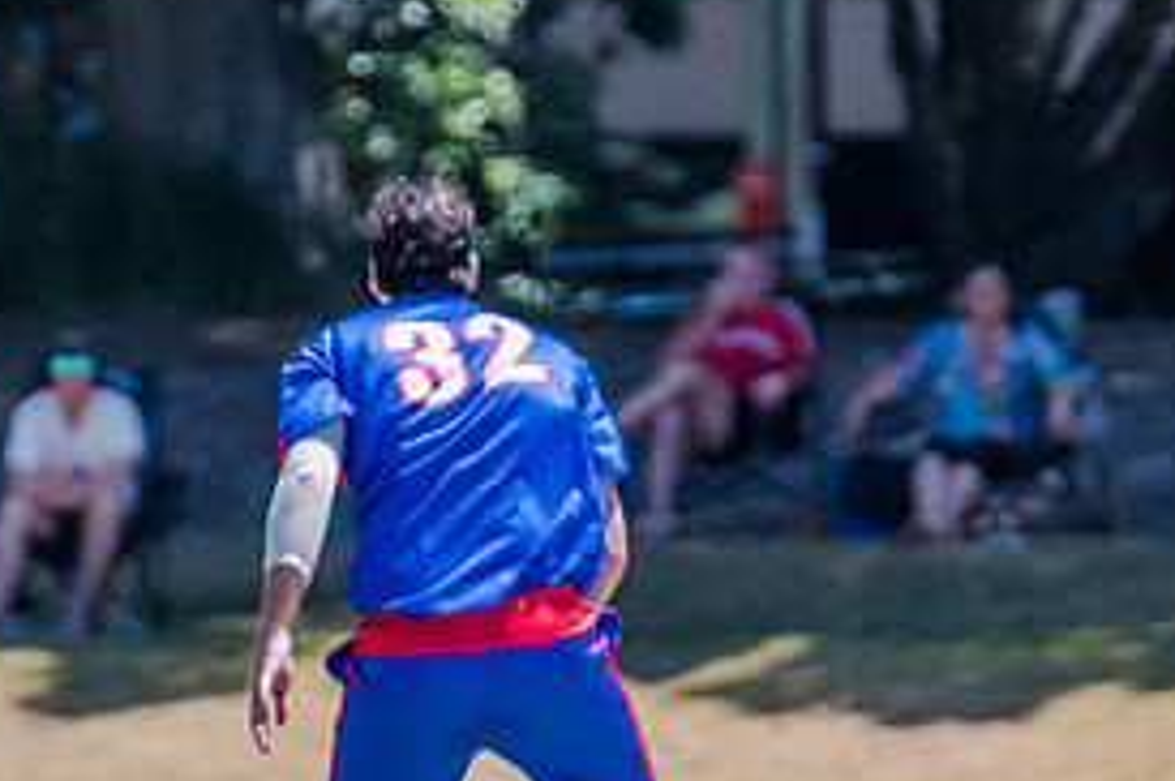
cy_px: 608
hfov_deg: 1.3
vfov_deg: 0.9
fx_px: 51964
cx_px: -27
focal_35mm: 1594
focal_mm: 600
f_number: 5.6
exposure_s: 1/2000
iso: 800
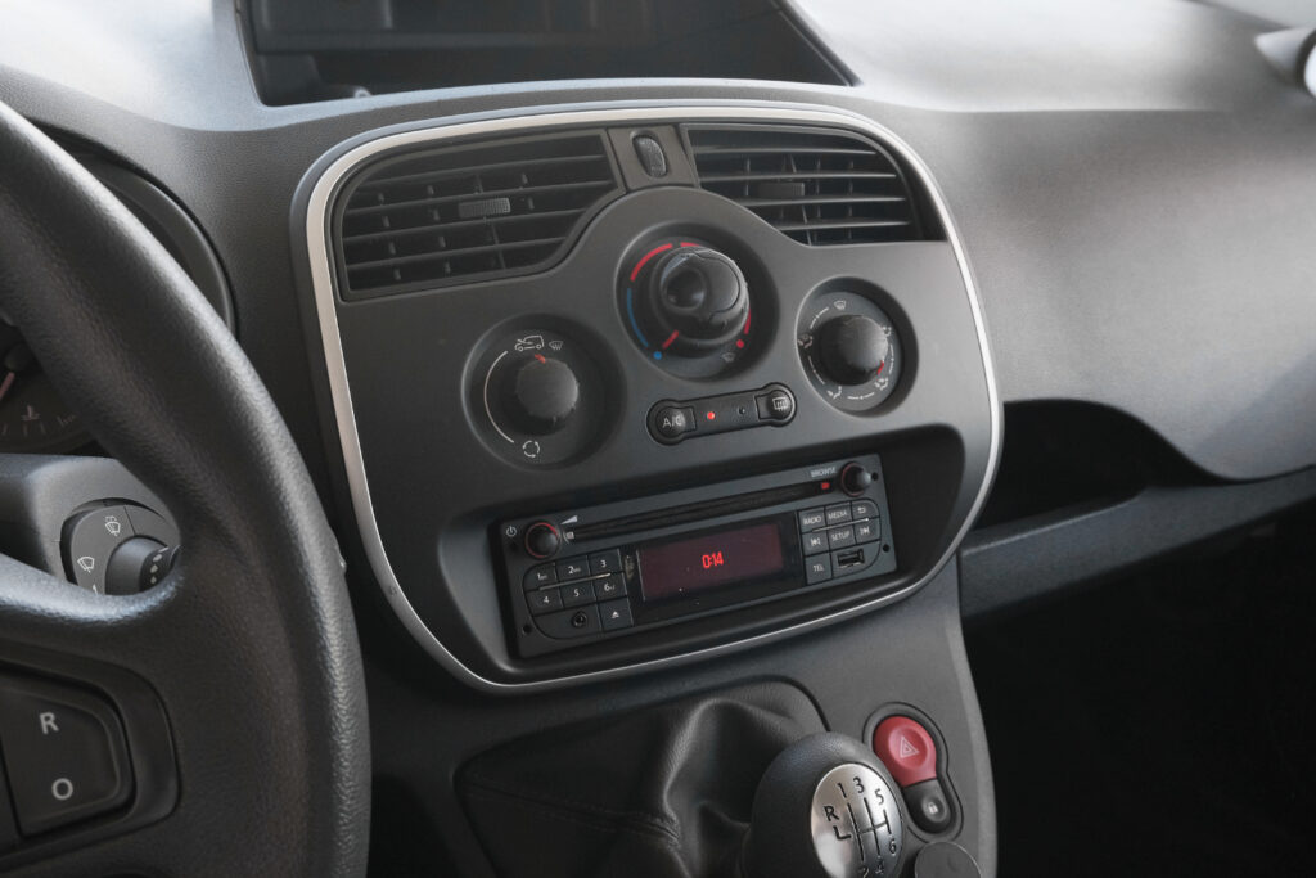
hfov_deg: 61.9
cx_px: 658
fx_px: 1097
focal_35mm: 30
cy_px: 439
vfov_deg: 43.6
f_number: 8
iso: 2000
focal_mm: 19.7
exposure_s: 1/100
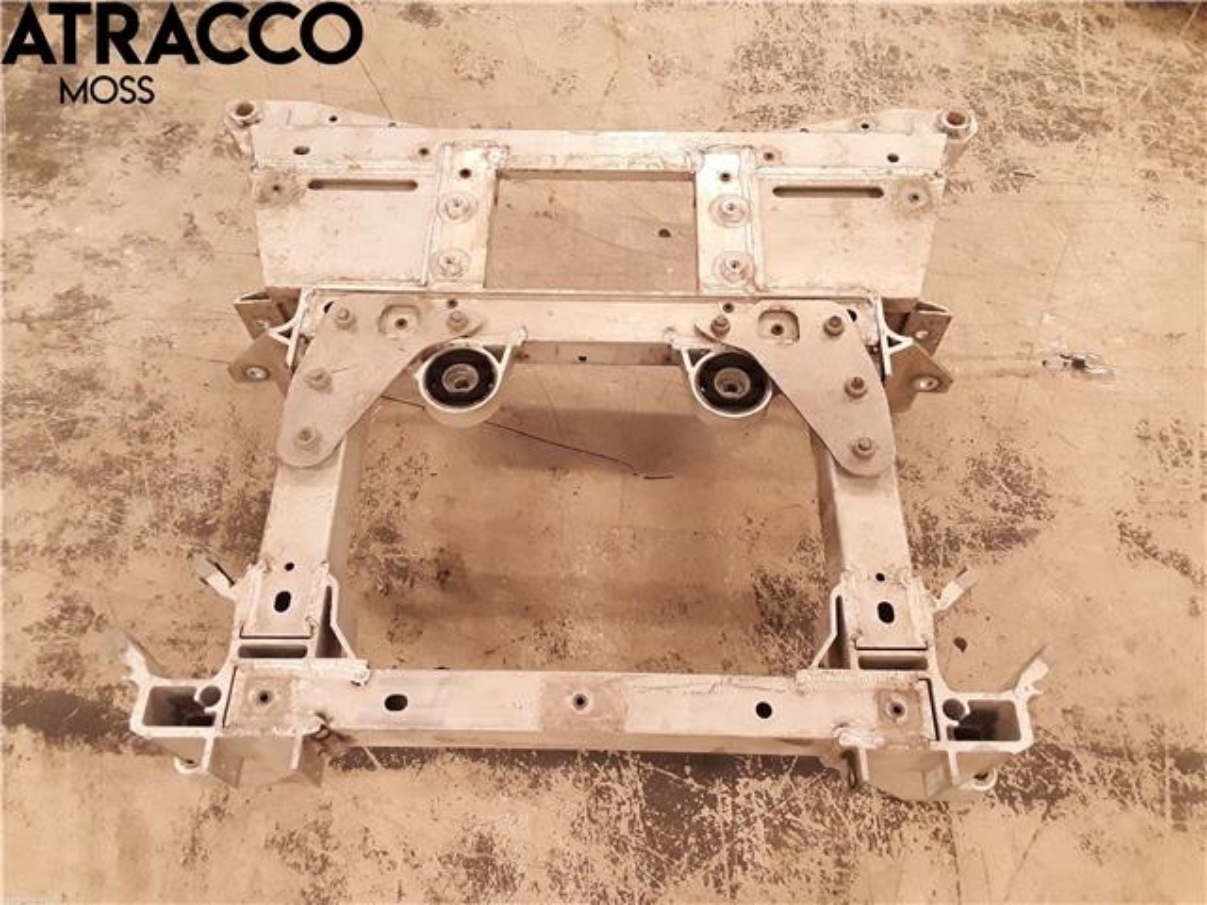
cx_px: 604
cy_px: 452
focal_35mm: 28
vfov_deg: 49.7
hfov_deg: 63.4
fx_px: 976
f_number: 1.9
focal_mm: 2.91
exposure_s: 1/50
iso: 200
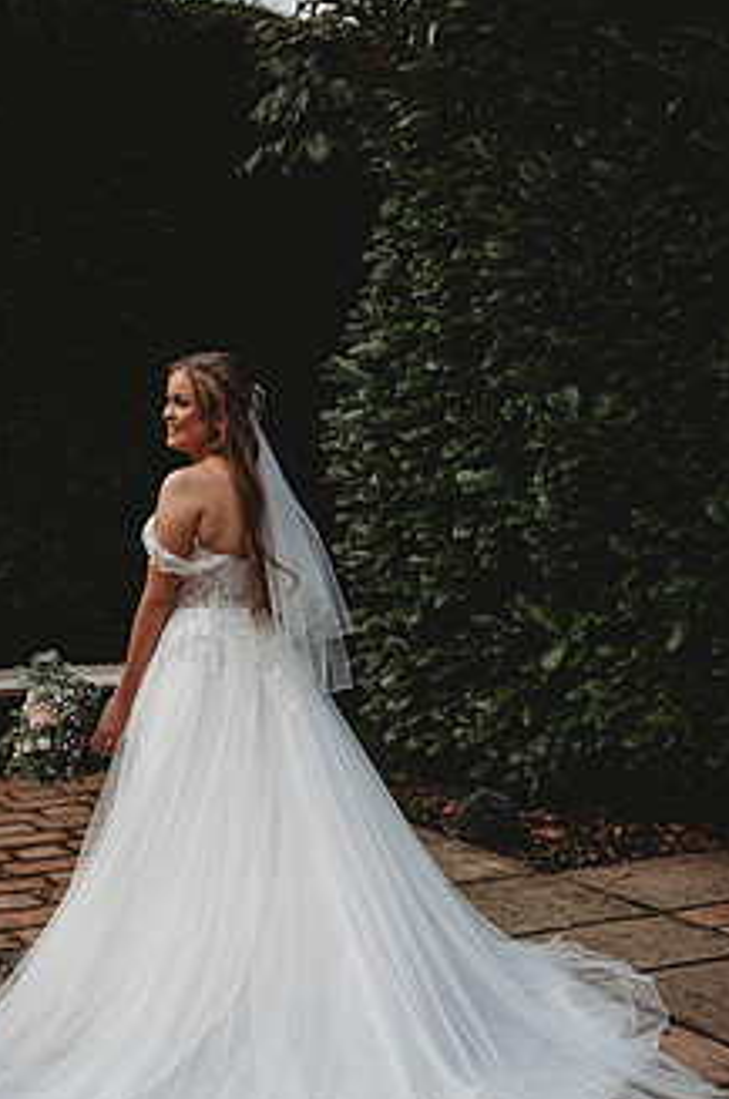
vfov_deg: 35.9
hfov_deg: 24.4
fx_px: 1676
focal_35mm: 55
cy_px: 746
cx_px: 247
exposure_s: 1/1000
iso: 100
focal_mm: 40
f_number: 2.8
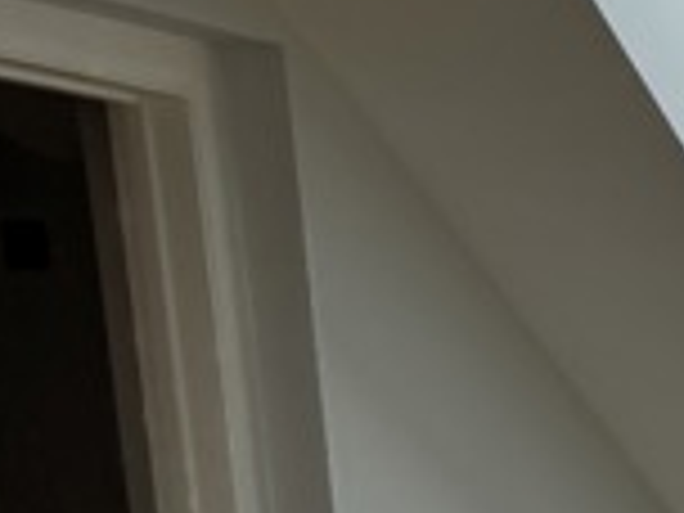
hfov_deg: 12.4
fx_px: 2490
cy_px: 972
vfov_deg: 10.9
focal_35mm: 126
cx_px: 1629
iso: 80
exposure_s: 1/1094
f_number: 1.78
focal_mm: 6.76
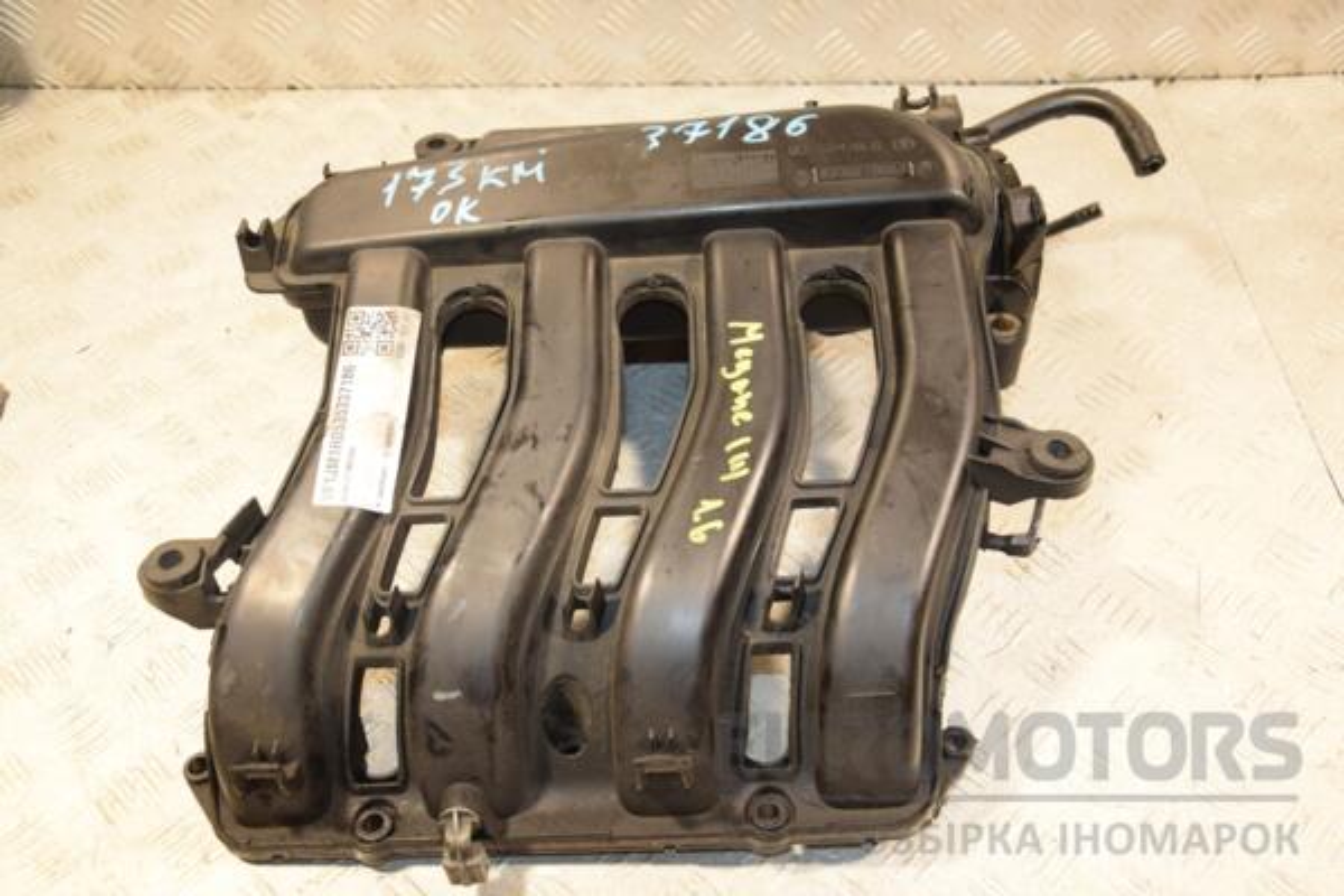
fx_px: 1344
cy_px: 448
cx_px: 672
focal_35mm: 36
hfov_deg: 53.1
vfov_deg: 36.9
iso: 800
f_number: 5
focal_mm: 24
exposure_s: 1/160
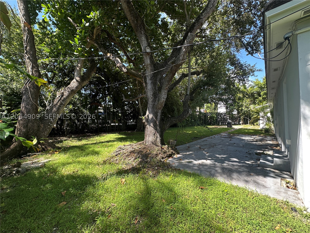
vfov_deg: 85.7
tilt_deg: +1.1
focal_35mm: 14
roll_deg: +0.8
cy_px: 116
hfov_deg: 102.1
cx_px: 155
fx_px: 125
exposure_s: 1/163
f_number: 2.2
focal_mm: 2.22
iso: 40
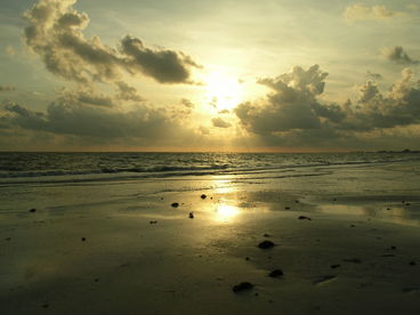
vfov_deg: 39.7
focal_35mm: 36
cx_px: 210
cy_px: 158
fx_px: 437
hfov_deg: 51.4
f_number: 3.7
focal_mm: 6
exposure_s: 1/1600
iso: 50
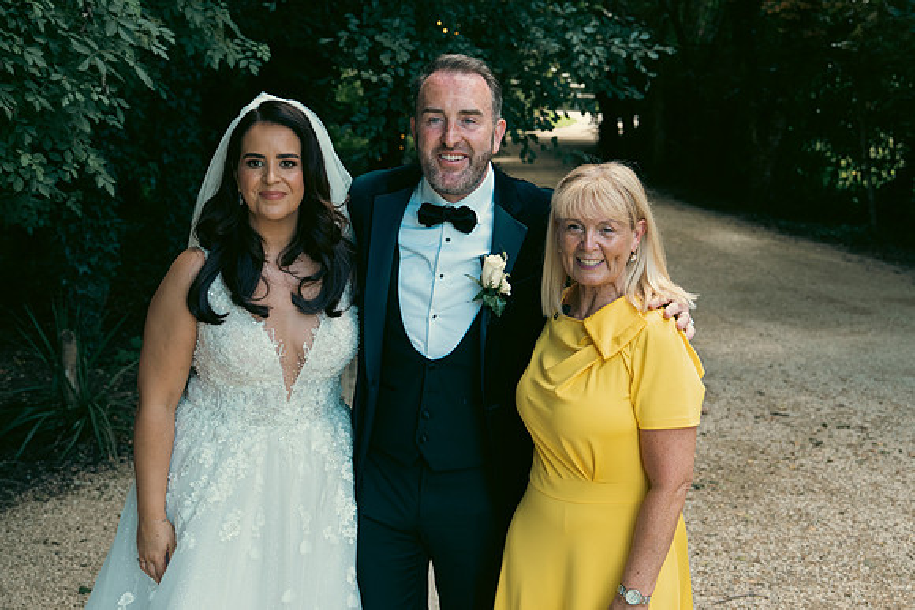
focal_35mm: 49
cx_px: 458
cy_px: 305
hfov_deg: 40.3
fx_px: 1246
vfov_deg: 27.5
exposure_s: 1/200
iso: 320
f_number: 3.5
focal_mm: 33
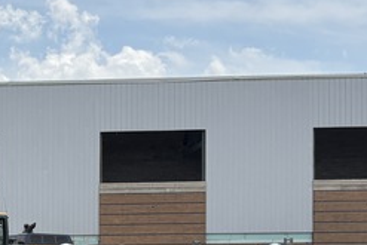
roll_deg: +1.2
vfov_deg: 12.0
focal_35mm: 112
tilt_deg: -0.2
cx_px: -77
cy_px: 272
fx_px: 1142
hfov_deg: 17.4
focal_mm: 5.96
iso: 64
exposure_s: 1/3448
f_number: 1.6
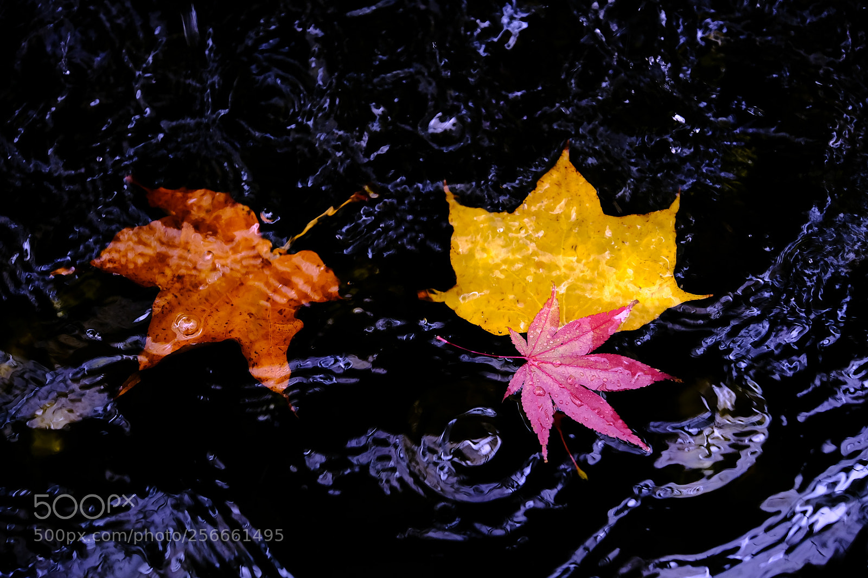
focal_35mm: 83
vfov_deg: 16.4
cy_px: 289
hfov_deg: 24.5
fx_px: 2001
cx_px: 434
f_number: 2.8
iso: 500
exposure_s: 1/160
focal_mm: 55
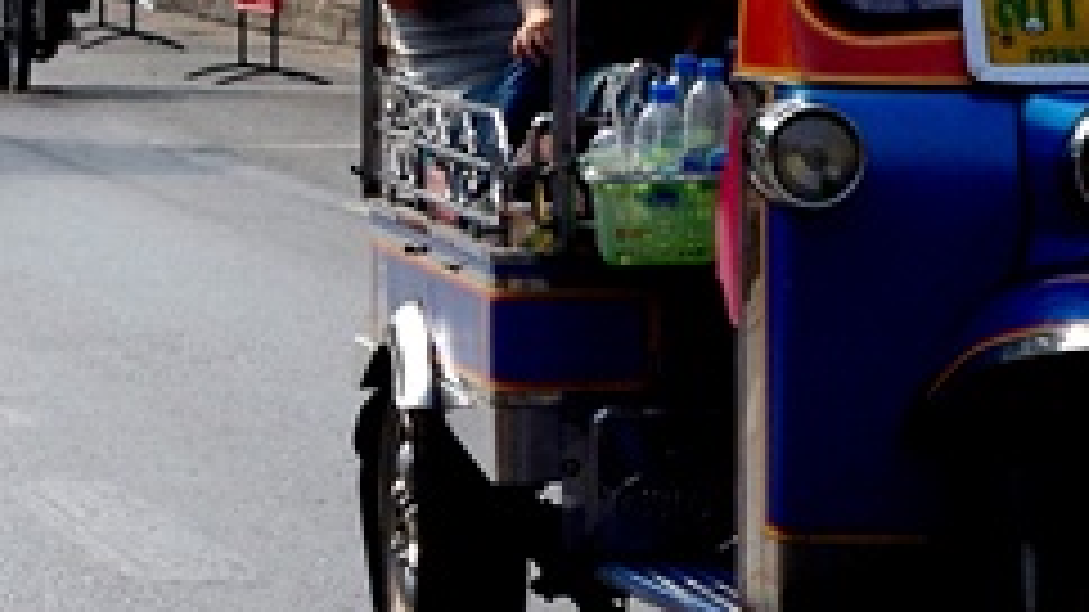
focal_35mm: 195
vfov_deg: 6.2
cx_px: 612
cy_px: -58
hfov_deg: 11.0
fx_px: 5630
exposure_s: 1/1000
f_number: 8
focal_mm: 50
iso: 400
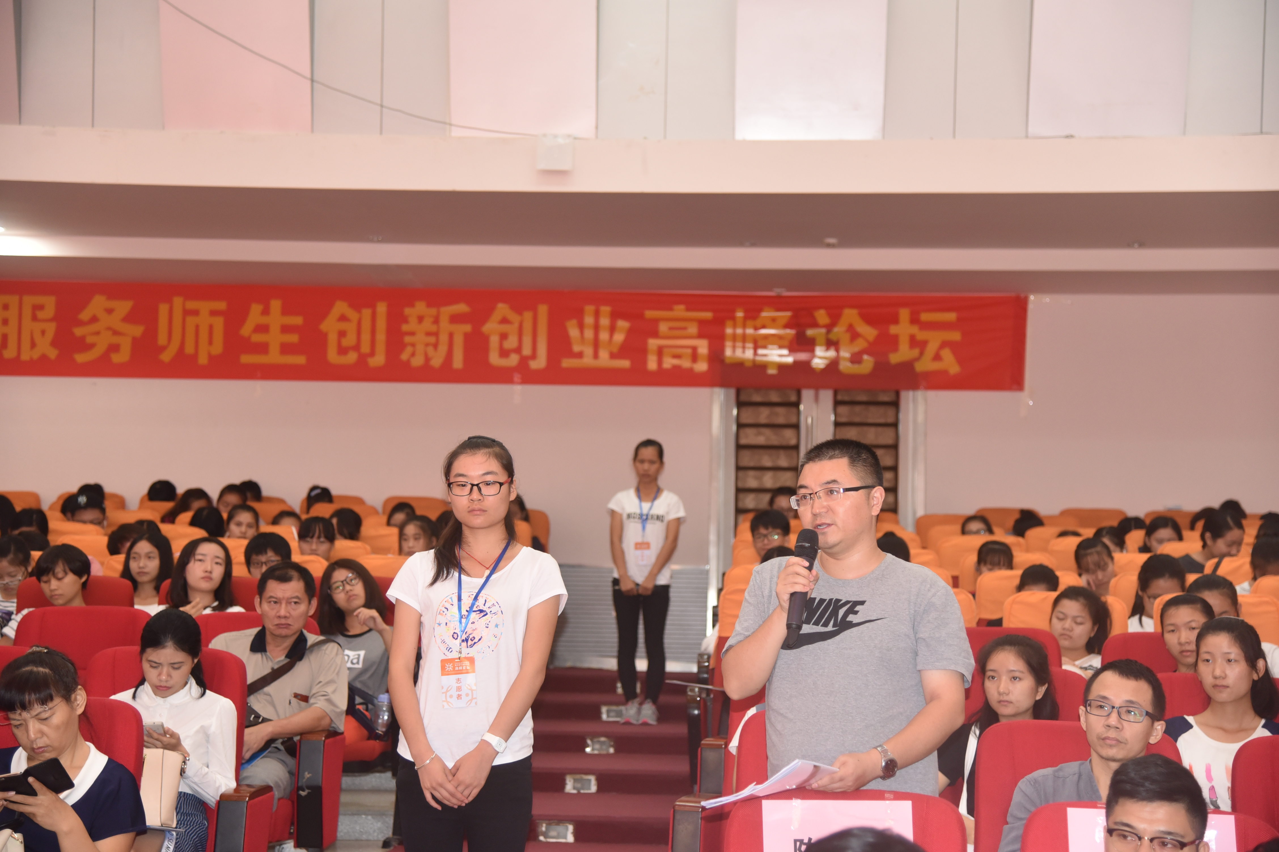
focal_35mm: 62
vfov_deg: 21.9
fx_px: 2203
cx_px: 640
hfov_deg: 32.4
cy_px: 426
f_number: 4
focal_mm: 62
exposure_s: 1/60
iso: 1600
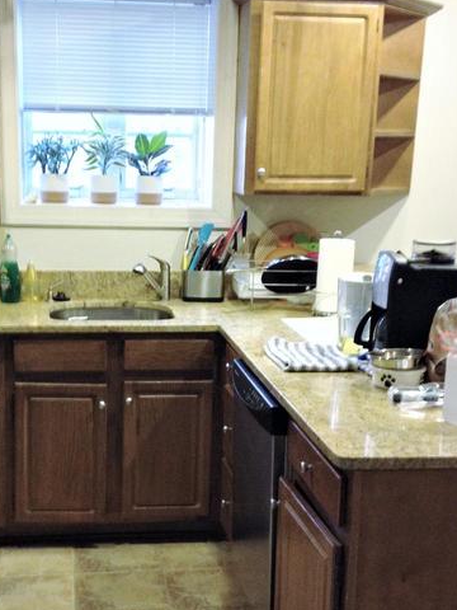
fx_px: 986
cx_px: 165
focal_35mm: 56
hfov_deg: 26.0
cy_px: 351
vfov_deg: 34.3
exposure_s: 1/20
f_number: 2.4
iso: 200
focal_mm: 4.28
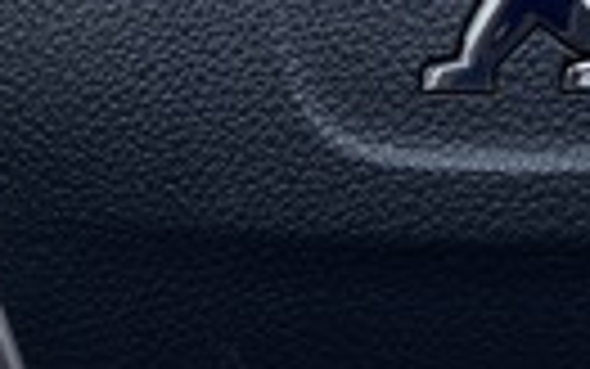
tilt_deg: -74.4
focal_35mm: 135
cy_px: 97
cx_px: 522
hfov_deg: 15.3
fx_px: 2172
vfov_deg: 9.7
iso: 32
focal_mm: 4.25
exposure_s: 1/129
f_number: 1.8
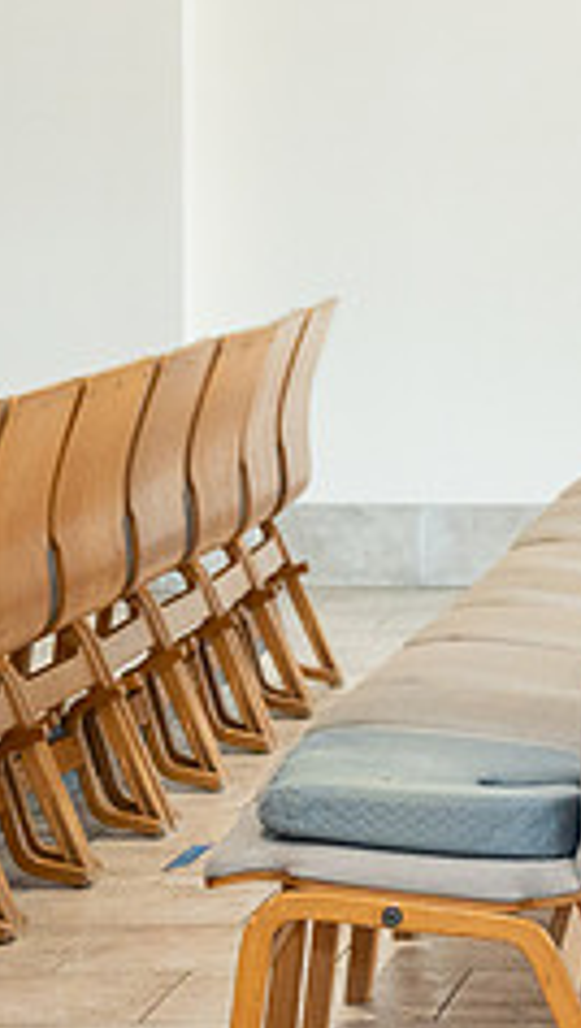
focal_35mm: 184
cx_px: 1146
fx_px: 5020
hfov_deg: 6.4
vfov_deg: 11.6
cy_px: 175
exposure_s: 1/200
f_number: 4
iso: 2000
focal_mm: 49
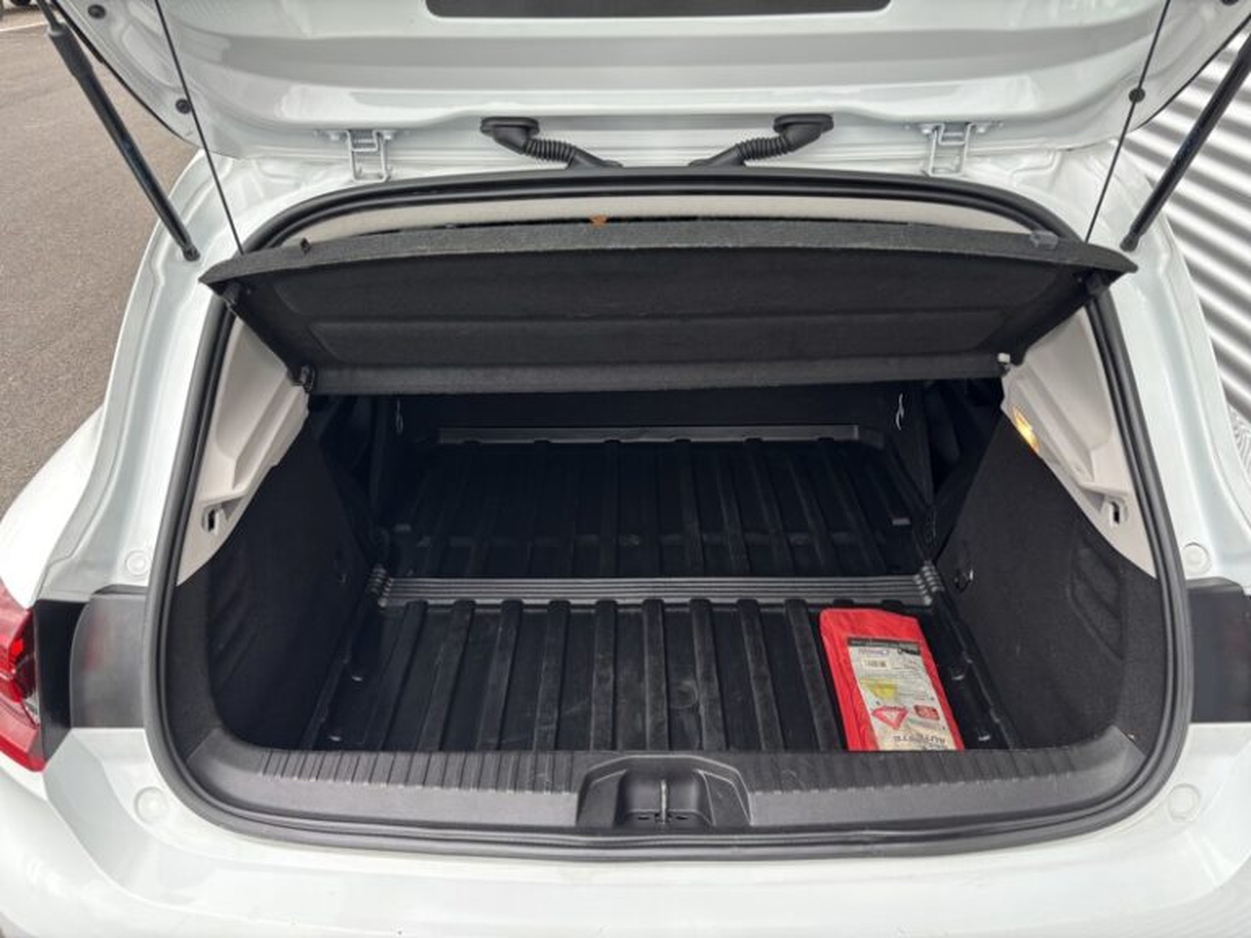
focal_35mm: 26
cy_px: 469
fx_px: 940
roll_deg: +0.7
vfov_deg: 53.1
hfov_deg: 67.3
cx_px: 626
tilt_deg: -31.2
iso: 32
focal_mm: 5.96
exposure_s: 1/121
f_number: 1.6
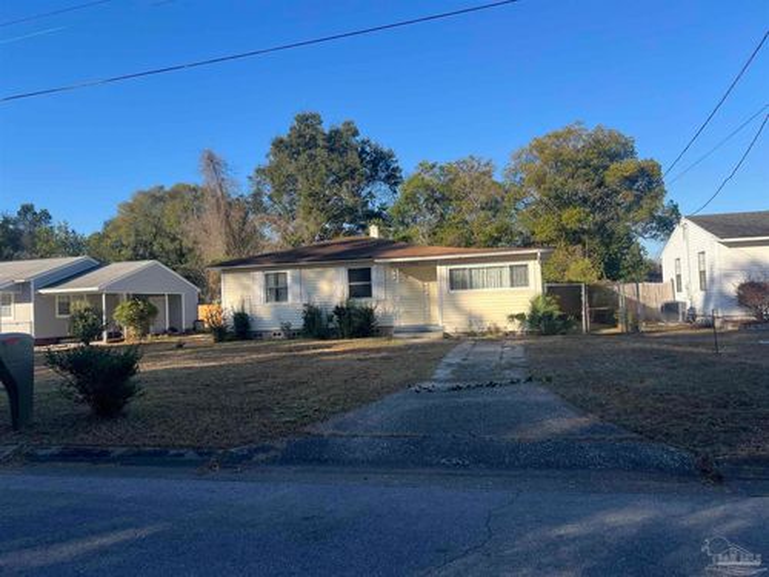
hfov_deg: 67.3
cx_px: 384
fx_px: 578
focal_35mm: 26
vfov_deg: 53.1
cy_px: 288
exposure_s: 1/1779
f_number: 1.5
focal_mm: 5.7
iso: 50
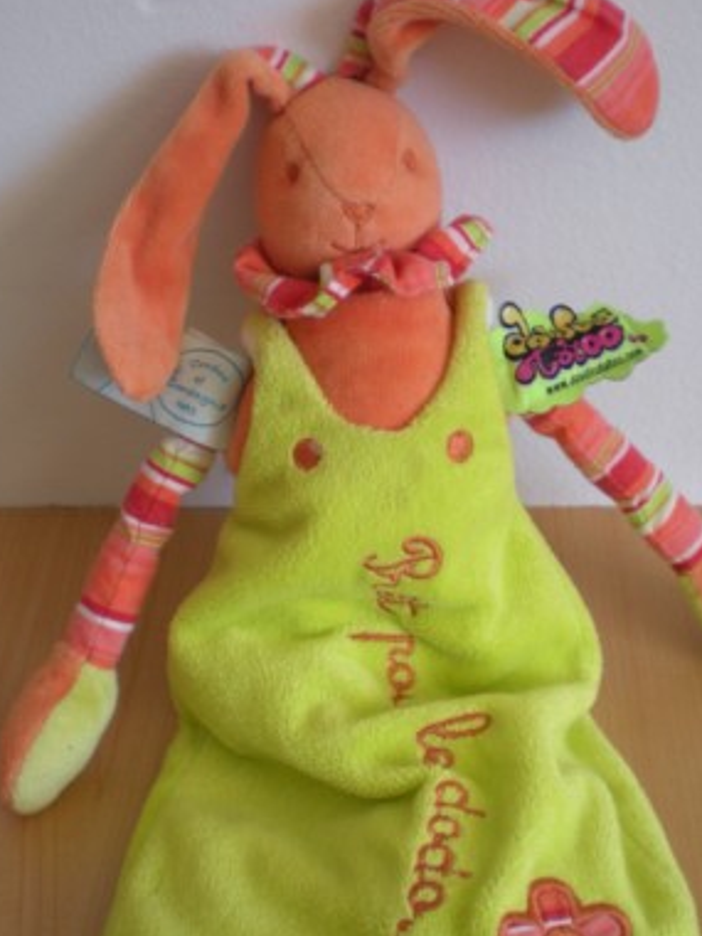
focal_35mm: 52
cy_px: 493
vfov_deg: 36.8
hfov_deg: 28.0
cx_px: 404
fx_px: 1406
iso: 127
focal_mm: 6.3
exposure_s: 1/56.4
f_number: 3.1
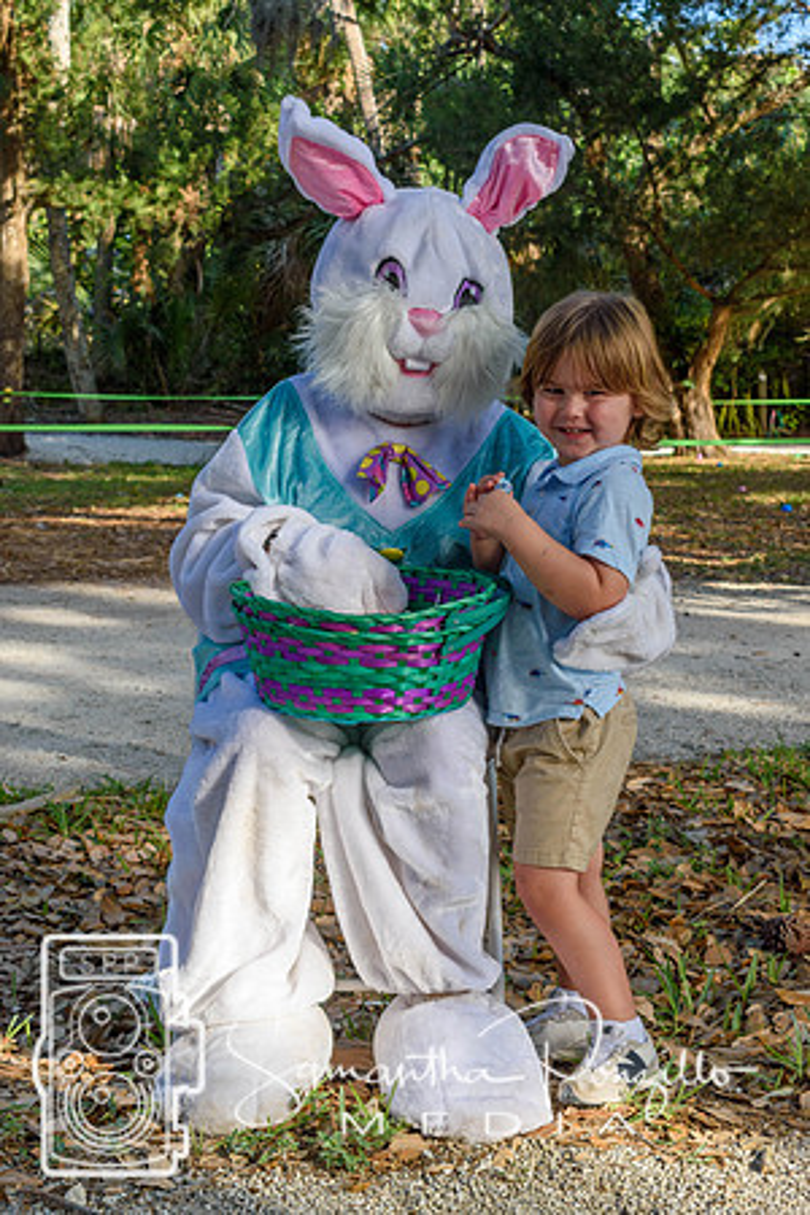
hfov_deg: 22.6
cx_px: 405
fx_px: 2025
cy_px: 608
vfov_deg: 33.4
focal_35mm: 60
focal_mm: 40
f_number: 9
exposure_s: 1/320
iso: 200
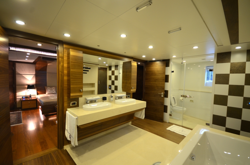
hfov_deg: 100.5
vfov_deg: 77.1
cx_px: 125
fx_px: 104
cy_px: 82
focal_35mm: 15
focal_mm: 10
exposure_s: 1/13
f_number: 4
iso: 400
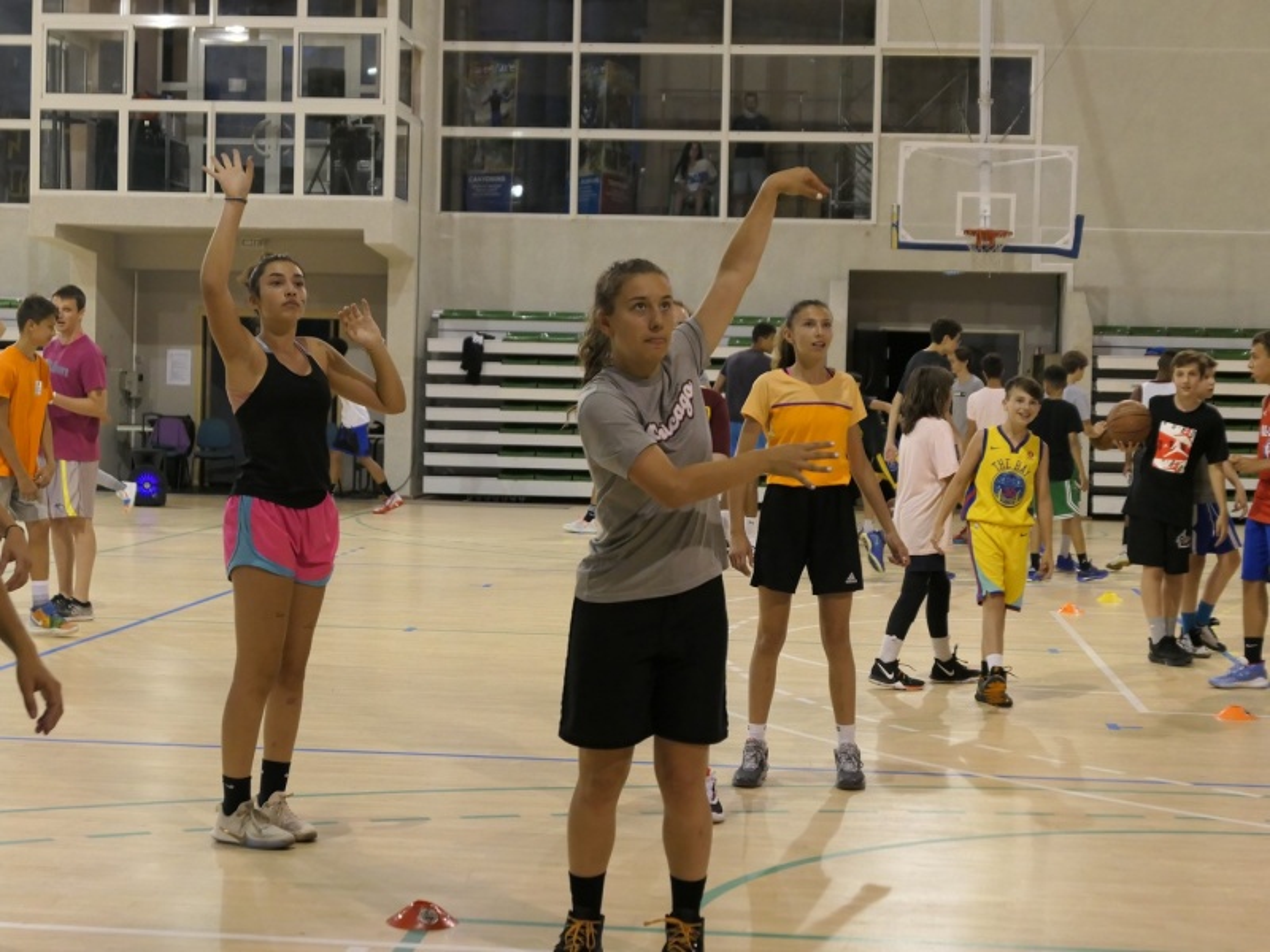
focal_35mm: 70
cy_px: 476
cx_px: 635
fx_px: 2568
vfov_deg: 21.0
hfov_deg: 27.8
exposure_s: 1/250
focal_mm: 23.7
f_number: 2.8
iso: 1600
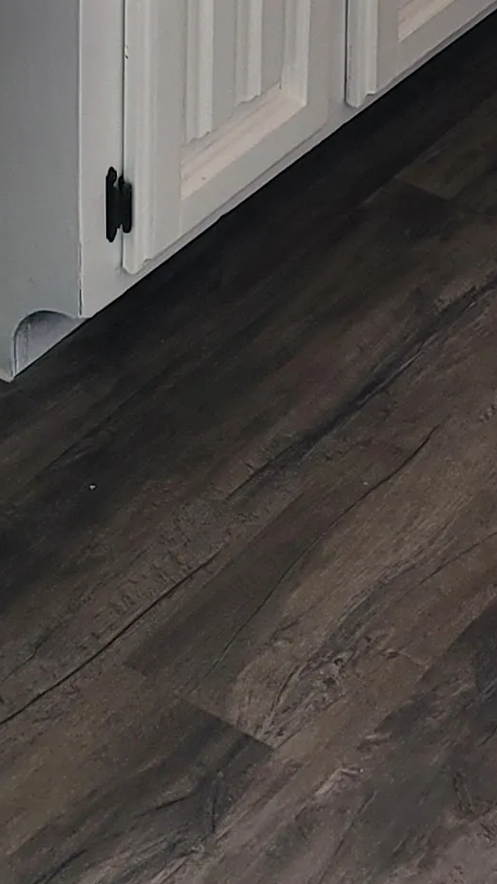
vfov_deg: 15.9
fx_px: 2765
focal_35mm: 118
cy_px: -620
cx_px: 147
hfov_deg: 10.3
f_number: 1.8
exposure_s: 1/120
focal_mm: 7
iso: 80
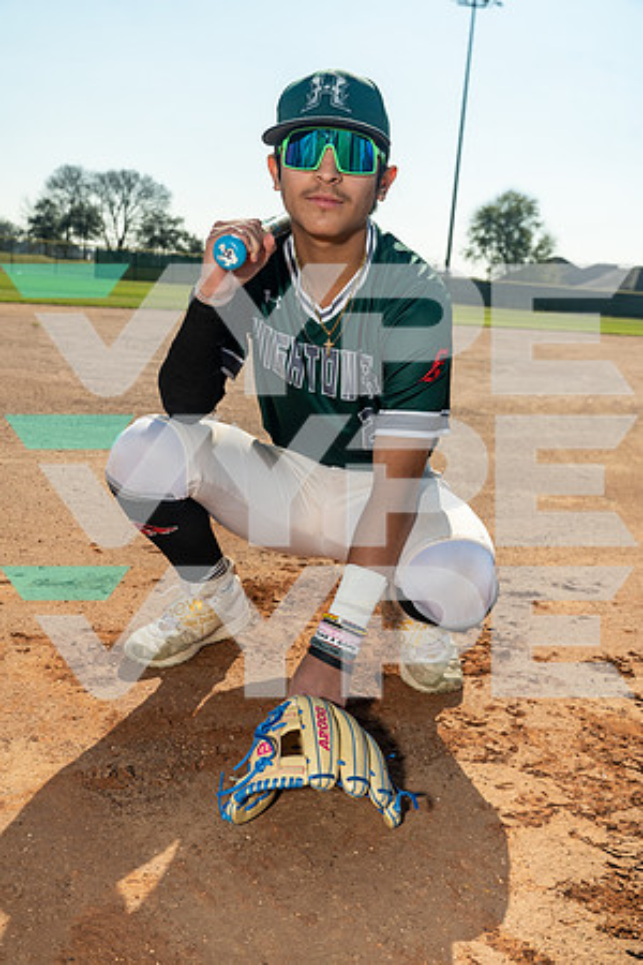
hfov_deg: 35.1
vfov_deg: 50.7
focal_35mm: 38
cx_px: 322
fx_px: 1018
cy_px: 482
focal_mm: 38
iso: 500
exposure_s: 1/200
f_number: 7.1
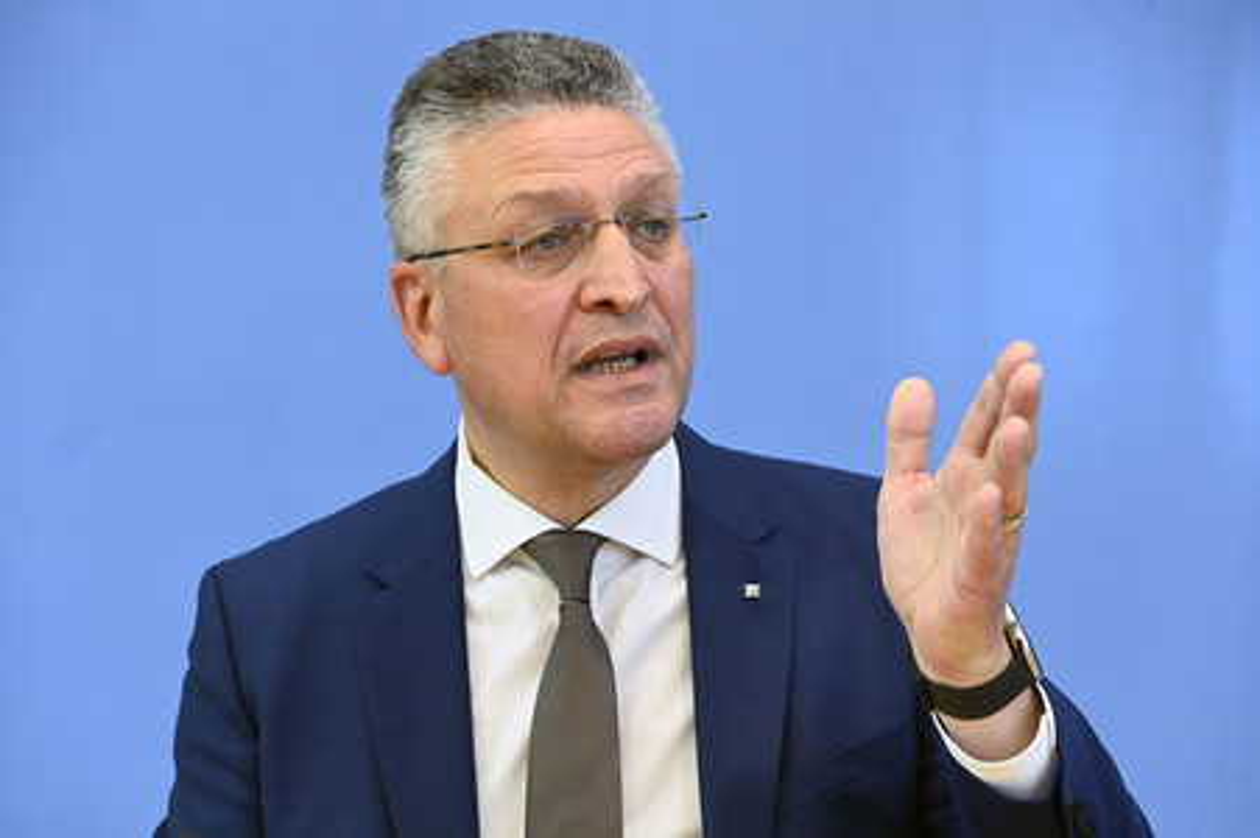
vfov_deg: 9.4
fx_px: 5071
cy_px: 419
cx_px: 630
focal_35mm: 145
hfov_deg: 14.2
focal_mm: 145
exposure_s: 1/400
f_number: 6.3
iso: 4000
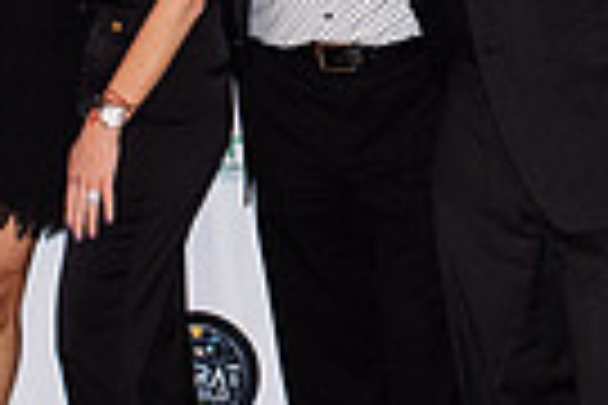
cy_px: -79
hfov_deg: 13.6
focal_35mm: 150
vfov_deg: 9.0
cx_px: 446
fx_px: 2533
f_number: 3.2
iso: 3200
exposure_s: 1/200
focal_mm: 35
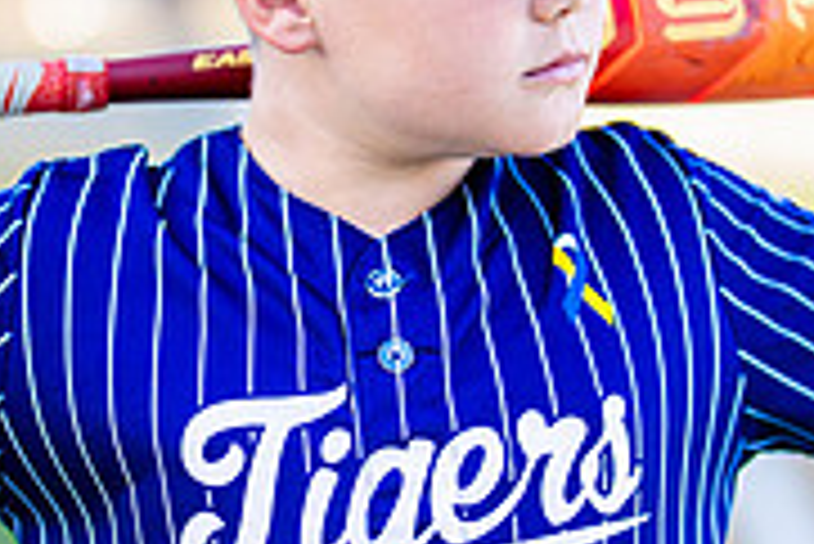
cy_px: 282
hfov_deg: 11.0
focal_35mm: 187
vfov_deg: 7.4
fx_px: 4232
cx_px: 437
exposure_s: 1/1250
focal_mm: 50
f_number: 1.2
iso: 100
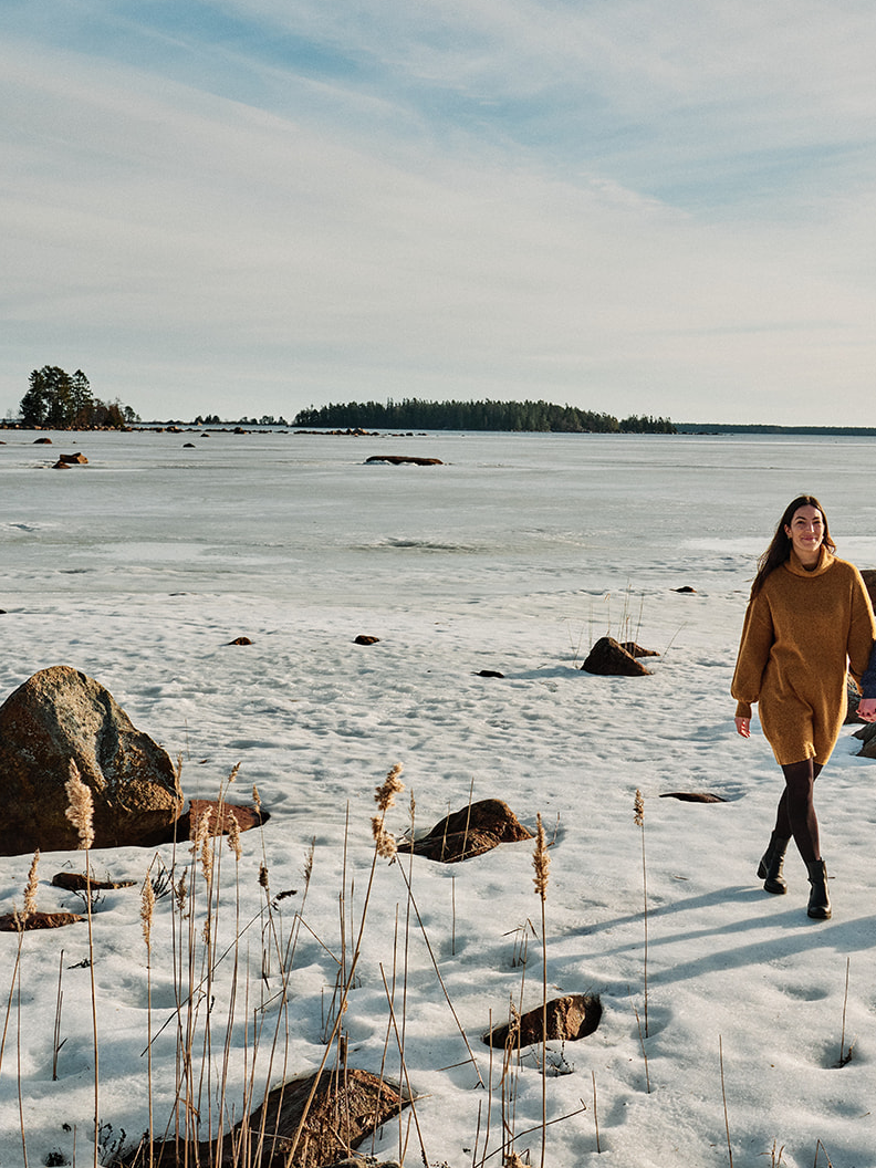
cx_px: 778
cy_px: 582
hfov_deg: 27.6
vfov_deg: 37.5
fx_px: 1721
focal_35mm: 51
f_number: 5
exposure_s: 1/1300
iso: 125
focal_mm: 23
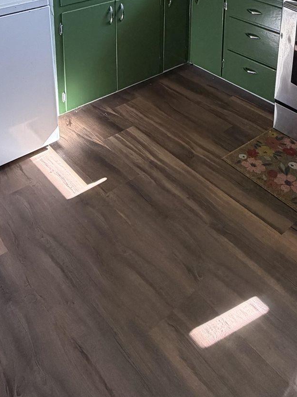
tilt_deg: -14.8
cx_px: 160
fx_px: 446
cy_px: -28
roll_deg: -1.1
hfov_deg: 36.8
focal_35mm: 39
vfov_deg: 40.0
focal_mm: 2.22
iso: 200
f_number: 2.2
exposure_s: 1/121
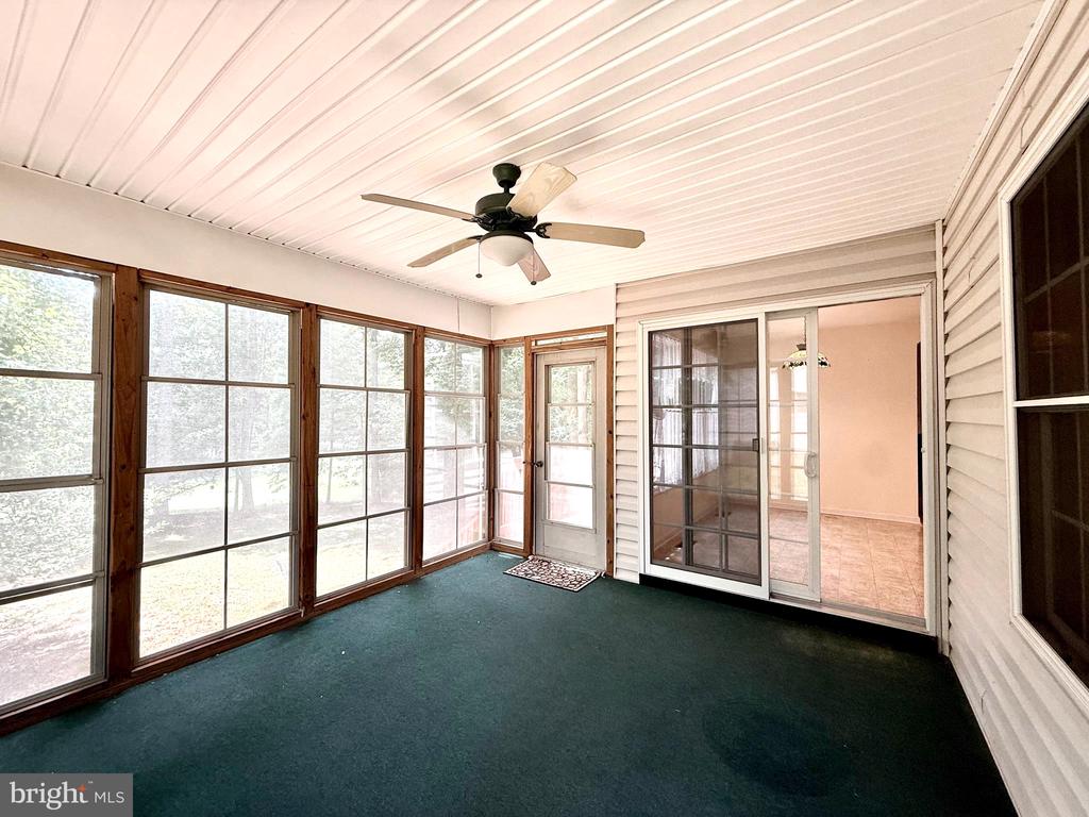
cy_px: 408
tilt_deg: +1.3
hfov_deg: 102.1
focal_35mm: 14
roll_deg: +0.3
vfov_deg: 85.7
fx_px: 440
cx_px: 544
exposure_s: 1/99
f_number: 2.2
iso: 160
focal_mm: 2.22
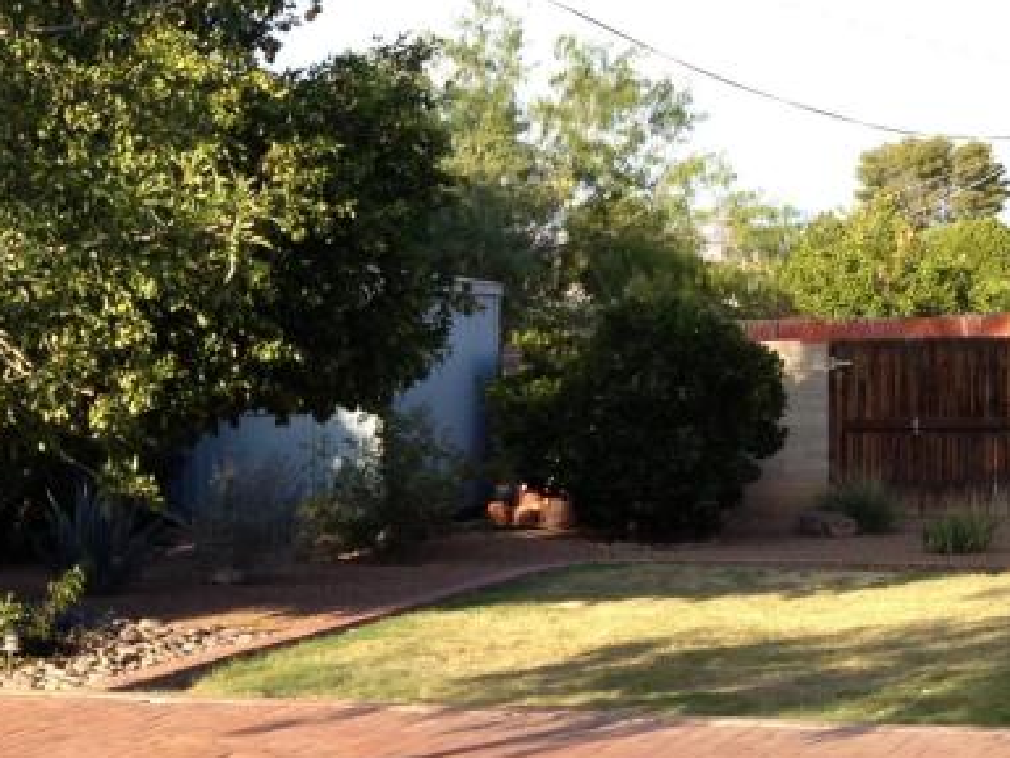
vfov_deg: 15.9
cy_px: 522
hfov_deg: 20.4
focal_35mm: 93
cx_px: -18
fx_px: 2714
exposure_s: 1/563
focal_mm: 4.28
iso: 64
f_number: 2.4
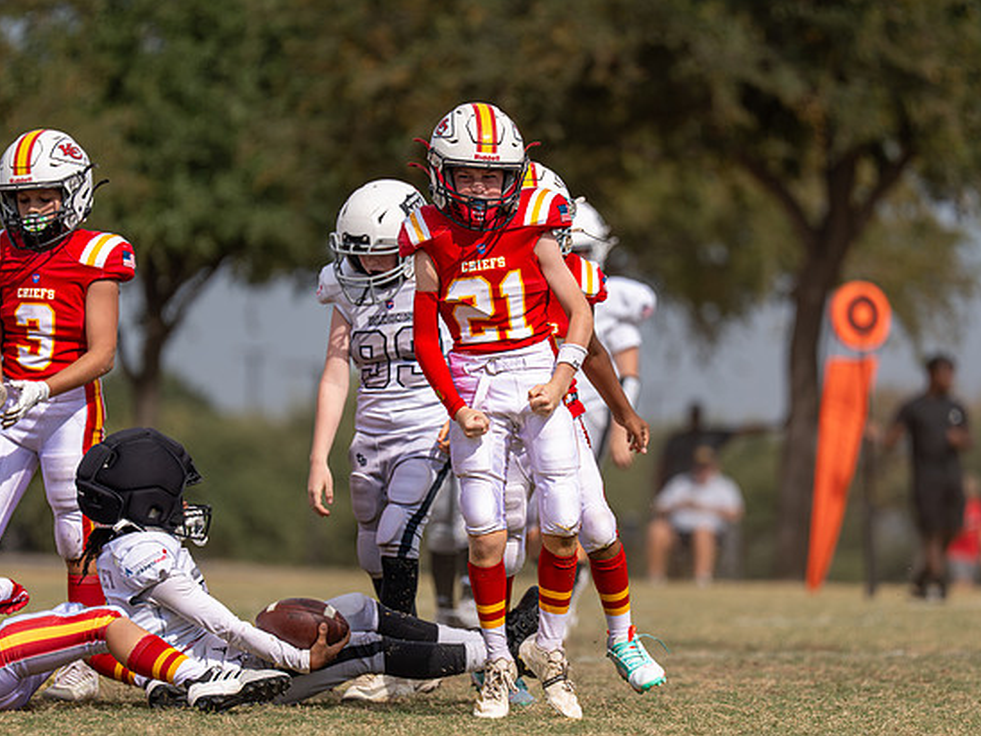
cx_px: 510
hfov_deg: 6.4
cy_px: 418
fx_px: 8842
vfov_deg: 4.8
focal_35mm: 312
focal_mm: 200
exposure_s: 1/6400
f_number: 2.8
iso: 160
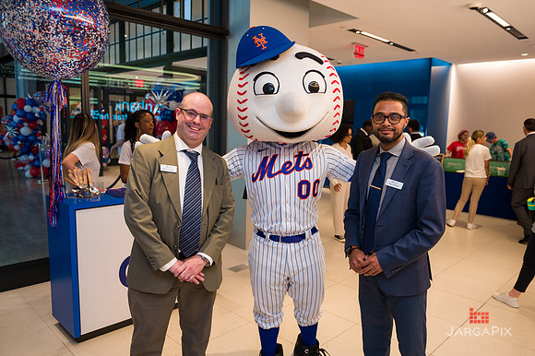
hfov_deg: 67.4
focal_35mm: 27
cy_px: 178
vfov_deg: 47.9
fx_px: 401
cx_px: 268
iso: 500
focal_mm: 27
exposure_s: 1/200
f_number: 4
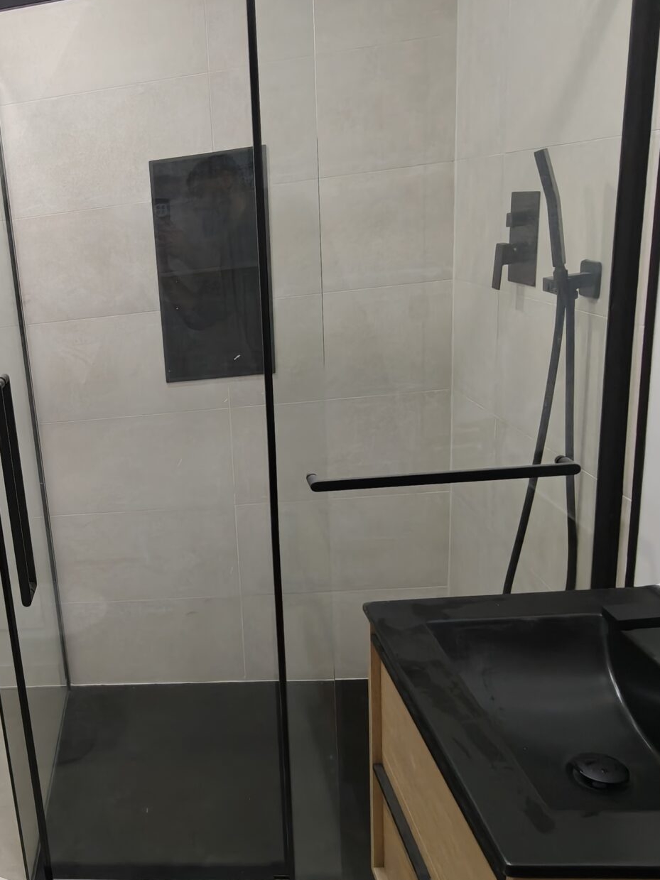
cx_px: 34
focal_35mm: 31
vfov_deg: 58.4
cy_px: 447
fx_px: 788
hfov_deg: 40.9
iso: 500
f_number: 2
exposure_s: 1/120
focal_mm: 2.3
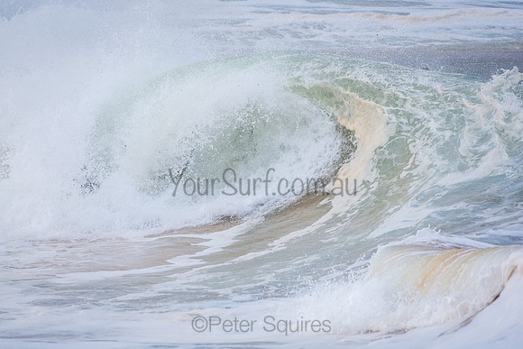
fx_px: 10898
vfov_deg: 1.8
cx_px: 262
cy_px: 174
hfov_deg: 2.7
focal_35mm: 750
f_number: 6.3
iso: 200
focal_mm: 500
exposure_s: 1/1000
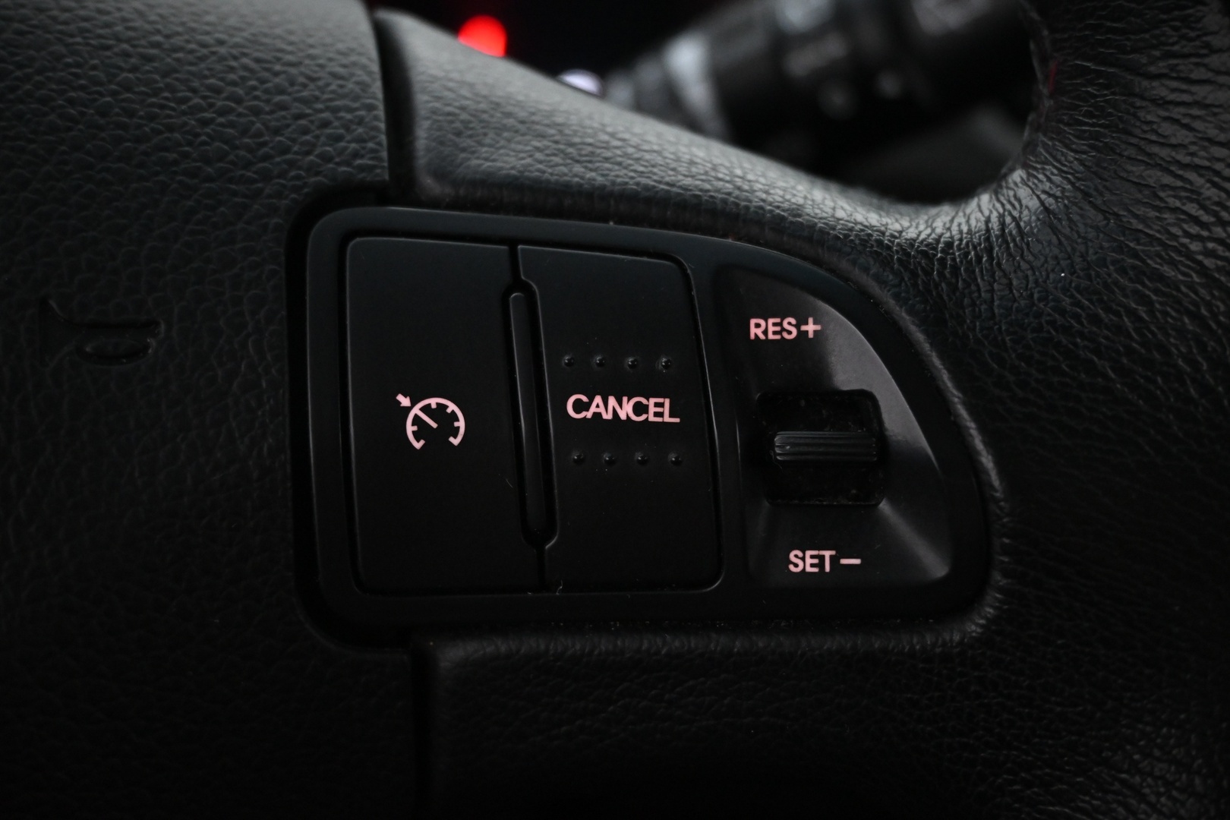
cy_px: 410
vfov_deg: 32.4
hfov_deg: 47.2
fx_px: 1409
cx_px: 615
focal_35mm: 41
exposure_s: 1/40
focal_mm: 27.5
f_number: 4.5
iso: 3200
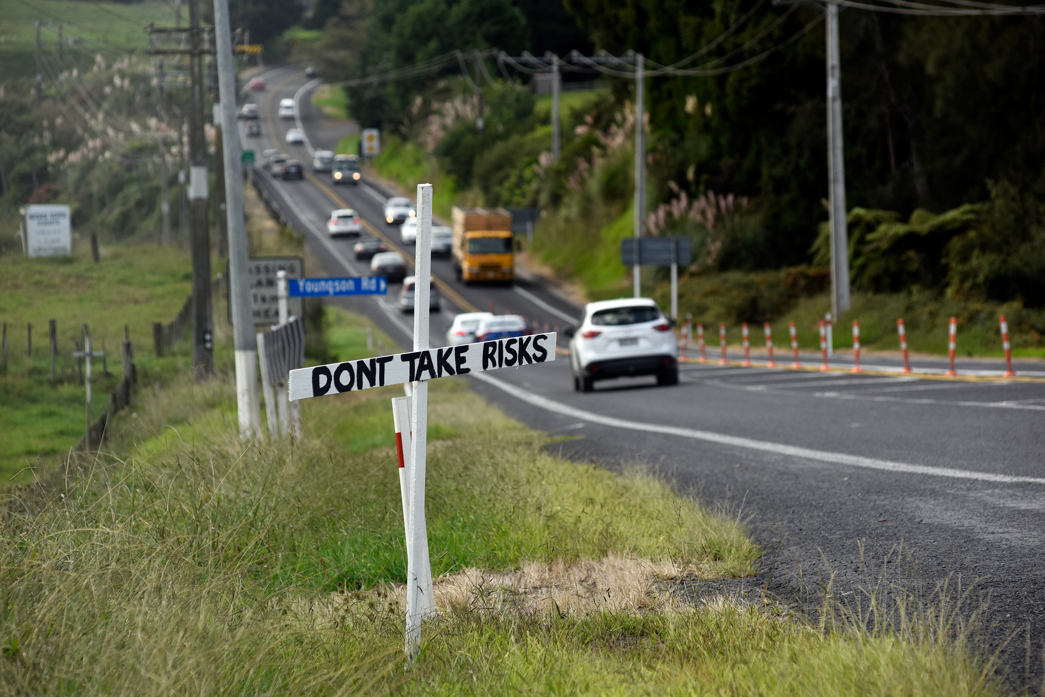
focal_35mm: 170
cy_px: 348
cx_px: 522
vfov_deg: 8.1
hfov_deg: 12.1
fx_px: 4934
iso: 250
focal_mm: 170
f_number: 8
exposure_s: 1/250
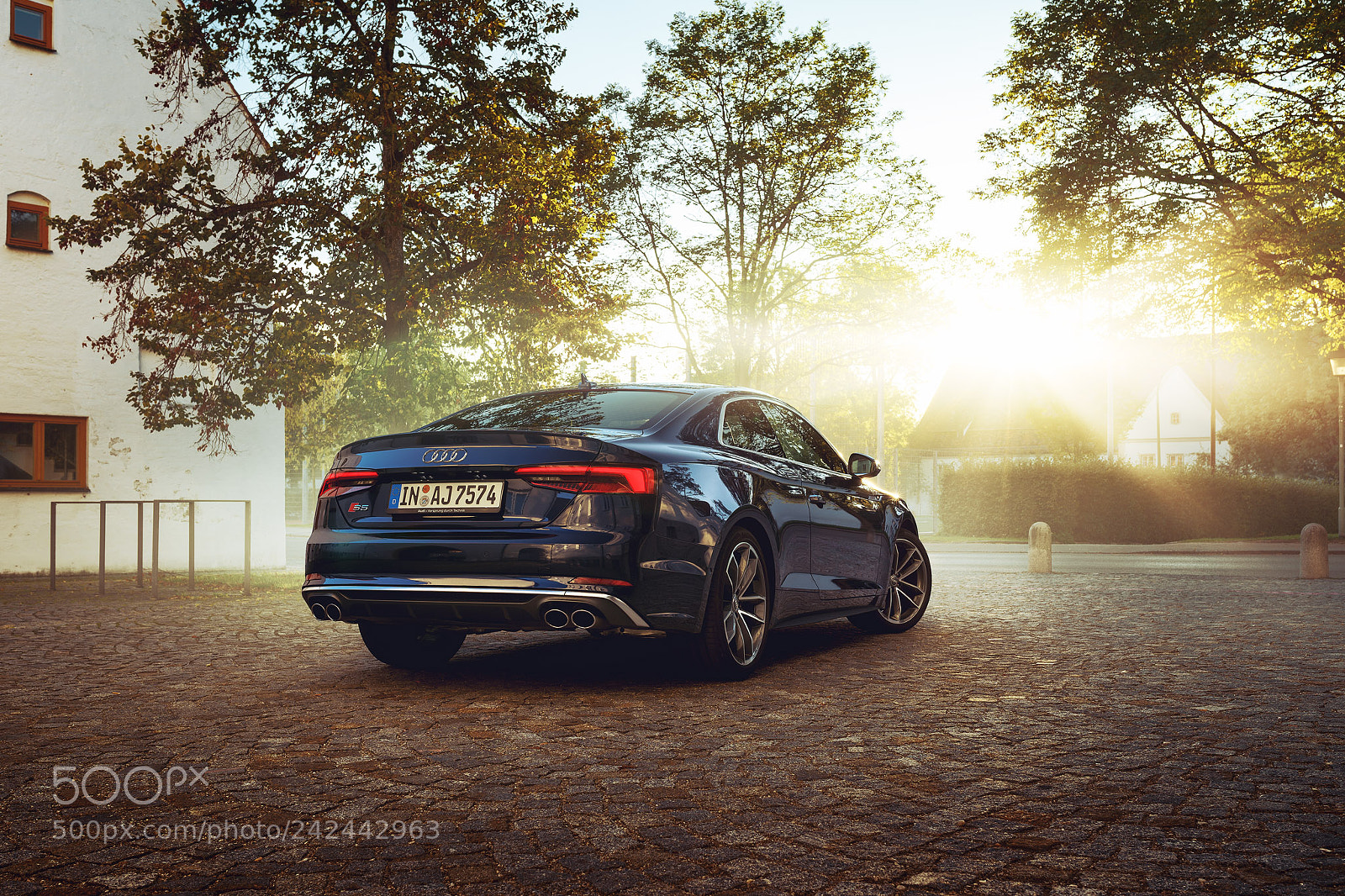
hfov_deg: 54.4
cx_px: 672
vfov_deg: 37.8
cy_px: 448
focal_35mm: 35
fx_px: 1307
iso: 100
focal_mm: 35
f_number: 8
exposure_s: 1/13
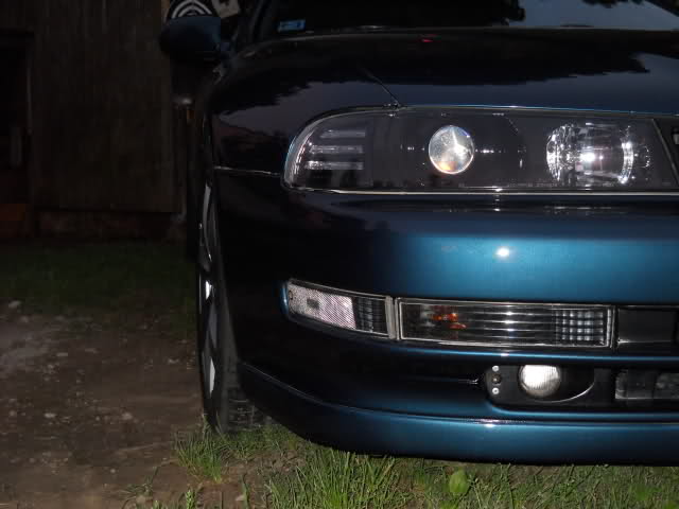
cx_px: 340
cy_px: 254
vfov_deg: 30.3
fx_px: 942
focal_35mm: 48
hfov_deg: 39.7
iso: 200
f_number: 3.3
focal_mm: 7.88
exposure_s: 1/30
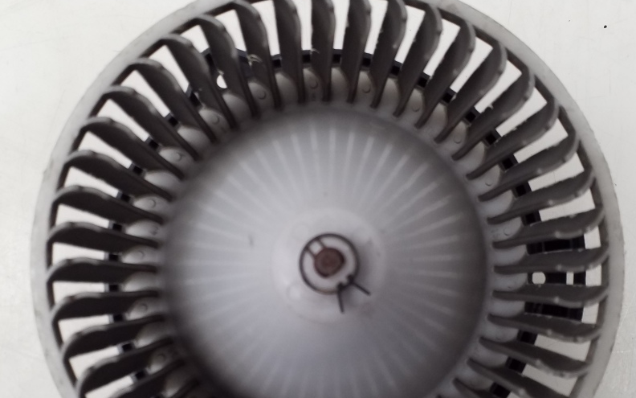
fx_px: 641
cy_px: 266
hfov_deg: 52.7
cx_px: 328
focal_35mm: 37
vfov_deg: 34.1
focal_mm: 3.6
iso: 100
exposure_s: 1/50
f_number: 1.9
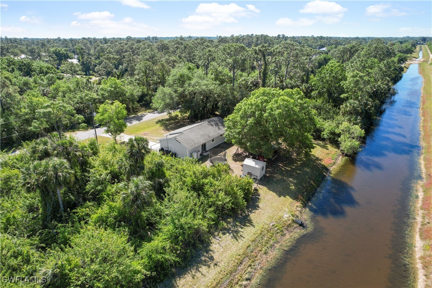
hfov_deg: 78.6
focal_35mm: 22
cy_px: 144
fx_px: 264
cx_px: 216
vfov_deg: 57.2
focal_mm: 8.38
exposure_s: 1/1000
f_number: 2.8
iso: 100
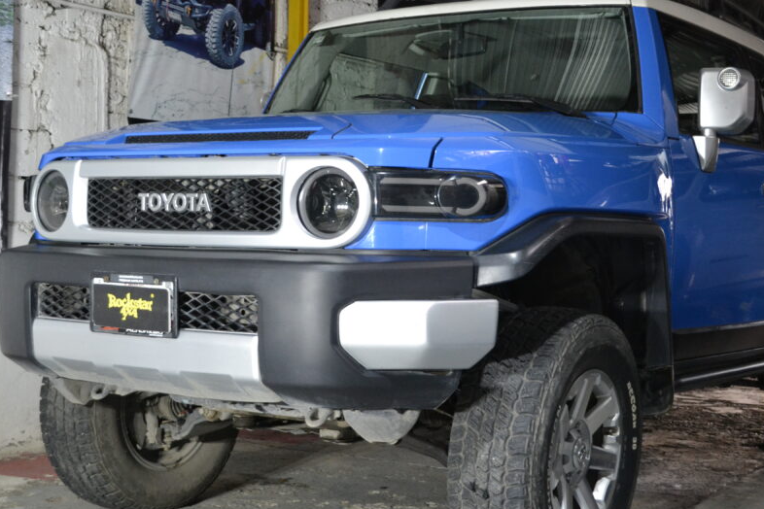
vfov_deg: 23.9
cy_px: 270
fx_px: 1202
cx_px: 446
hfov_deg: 35.2
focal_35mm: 57
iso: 1600
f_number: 4.5
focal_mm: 29
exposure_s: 1/60
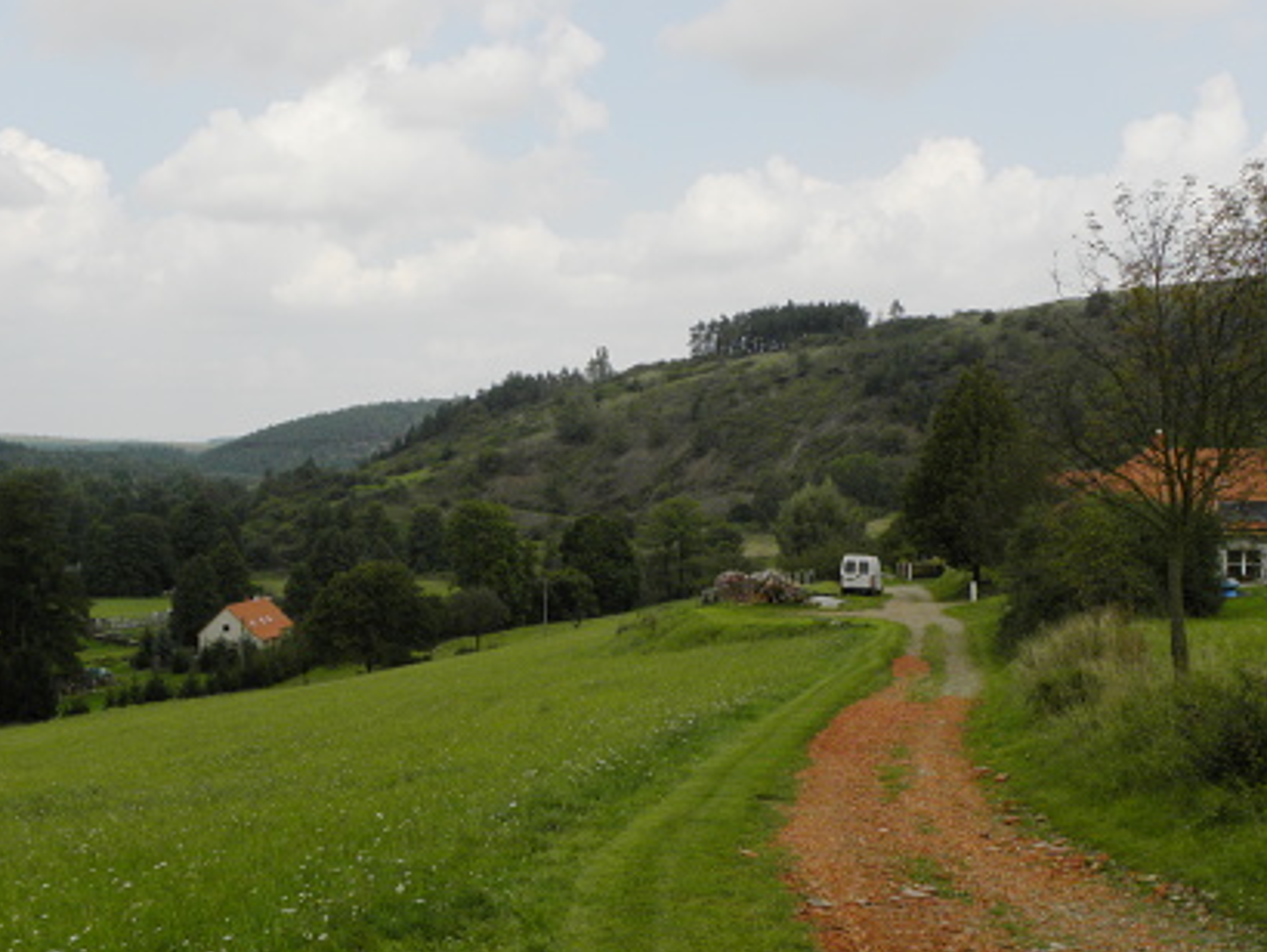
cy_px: 544
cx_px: 708
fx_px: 1758
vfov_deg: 30.3
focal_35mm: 48
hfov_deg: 39.6
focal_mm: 7.3
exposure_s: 1/500
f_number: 5
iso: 64
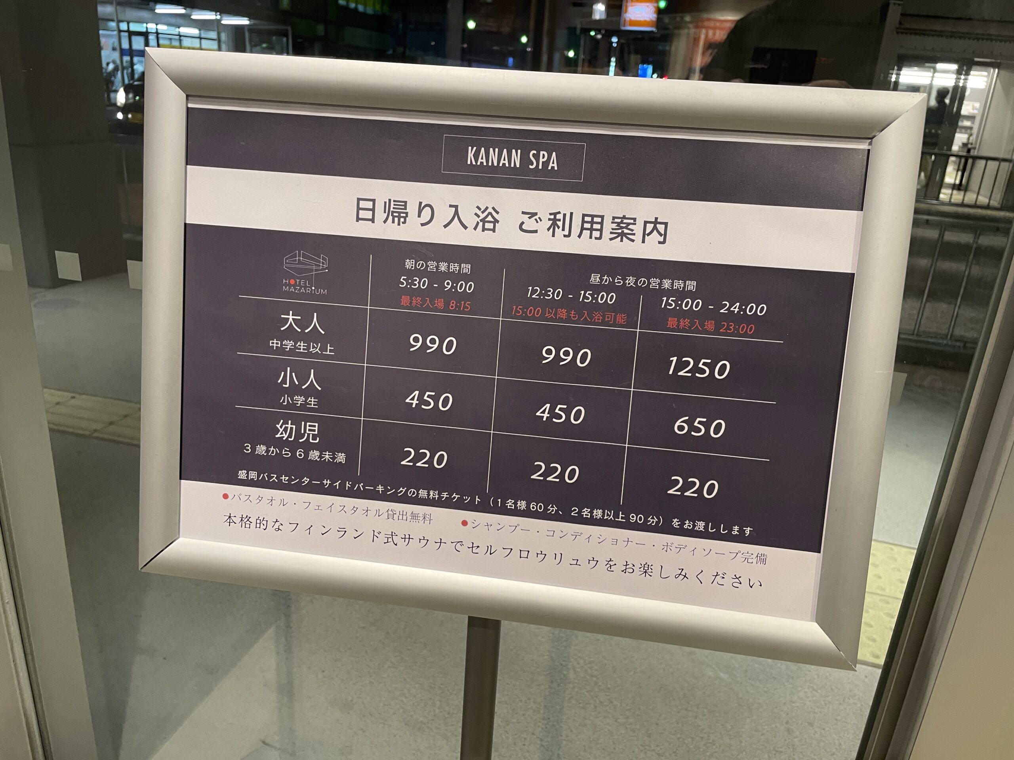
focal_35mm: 26
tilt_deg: -20.5
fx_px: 762
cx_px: 507
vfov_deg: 53.1
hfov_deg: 67.3
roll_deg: -3.9
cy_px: 380
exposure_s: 1/50
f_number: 1.6
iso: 125
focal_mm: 4.2
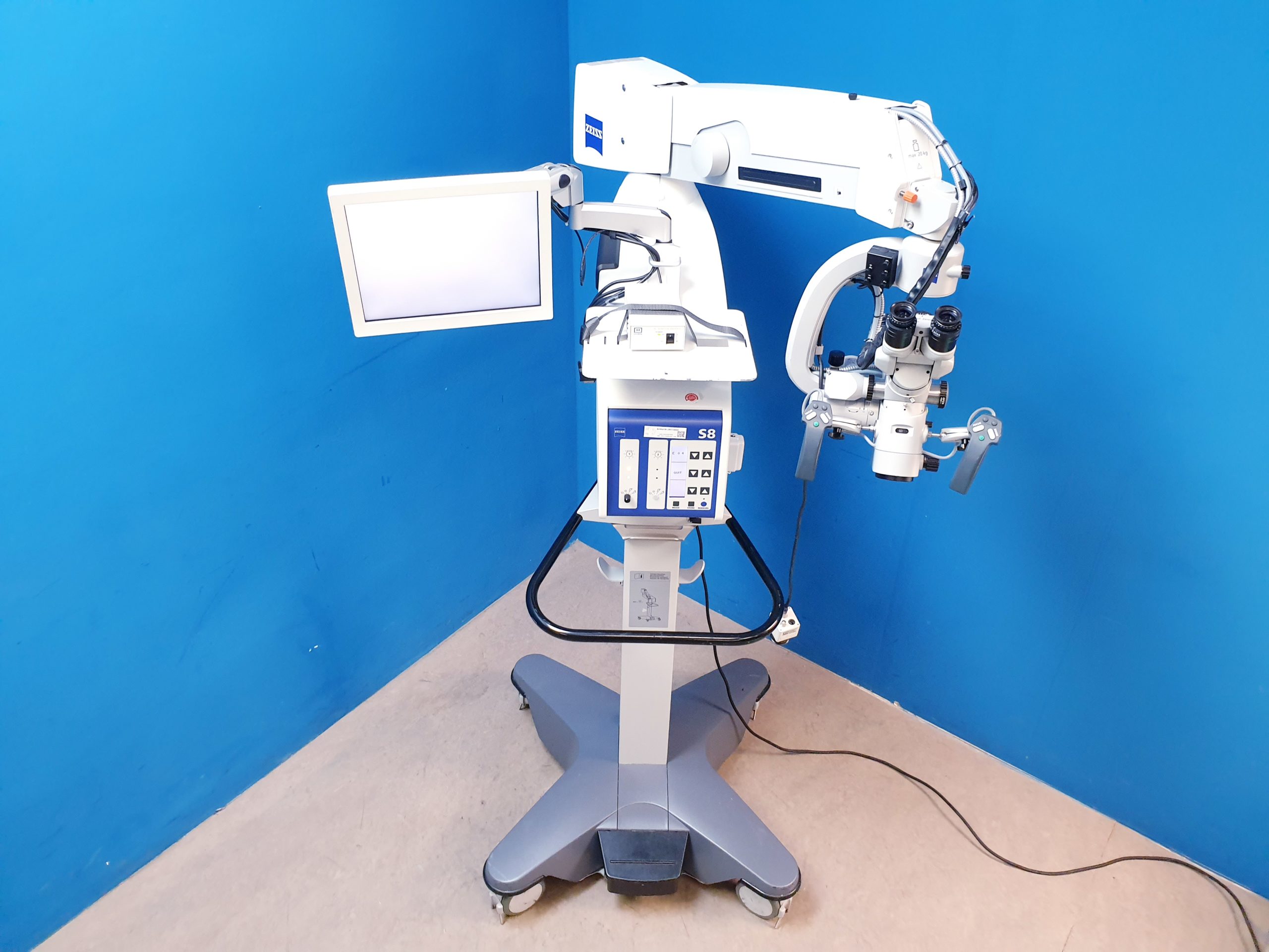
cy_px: 476
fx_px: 953
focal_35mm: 26
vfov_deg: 53.1
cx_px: 634
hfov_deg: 67.3
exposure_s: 1/50
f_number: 2.4
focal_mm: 4.3
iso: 320
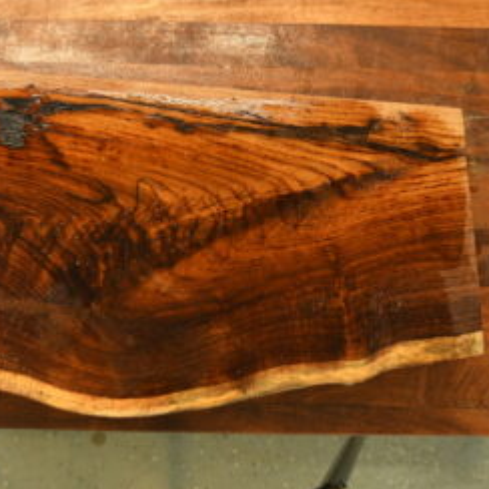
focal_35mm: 40
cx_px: 152
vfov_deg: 42.2
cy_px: 249
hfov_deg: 41.5
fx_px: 634
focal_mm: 19
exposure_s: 1/160
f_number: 3.5
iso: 2000
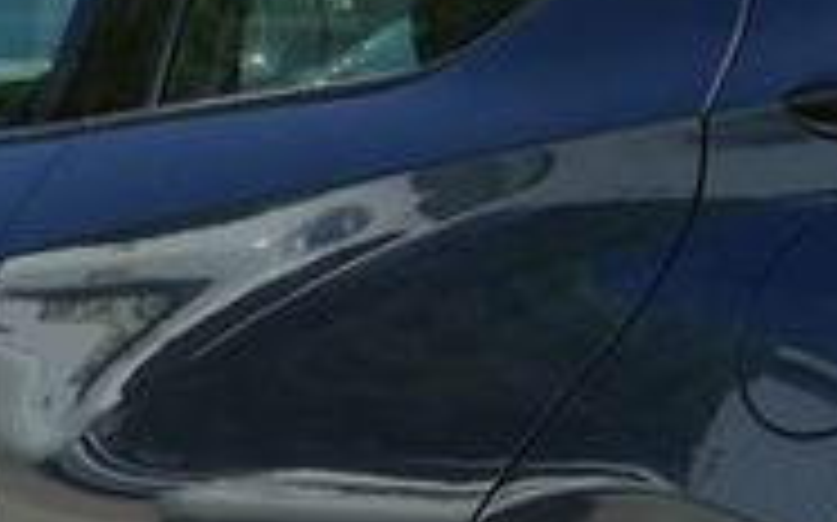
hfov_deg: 13.0
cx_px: 855
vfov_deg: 8.2
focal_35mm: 159
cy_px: 421
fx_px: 3625
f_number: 3
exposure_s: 1/1300
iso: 125
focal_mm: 10.6
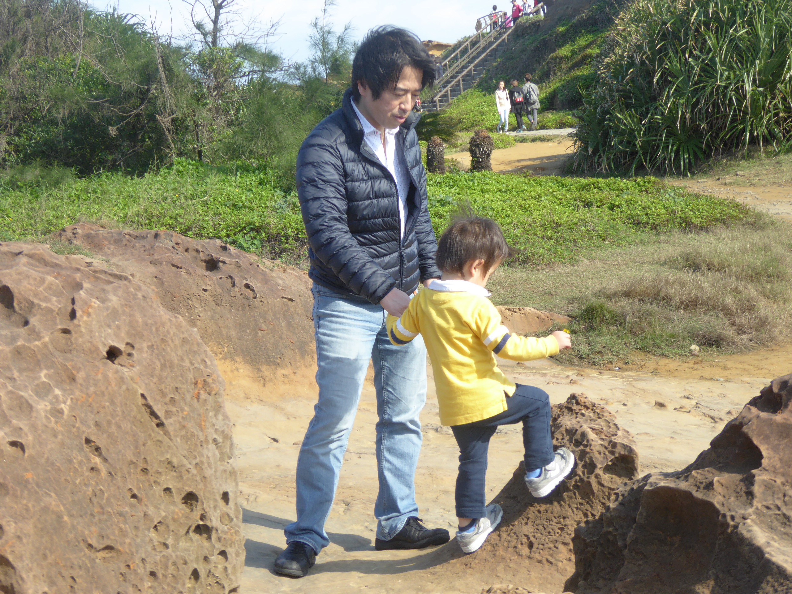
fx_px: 1579
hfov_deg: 28.2
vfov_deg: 21.3
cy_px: 297
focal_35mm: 69
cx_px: 396
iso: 100
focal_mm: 11.7
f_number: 4.4
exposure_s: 1/250
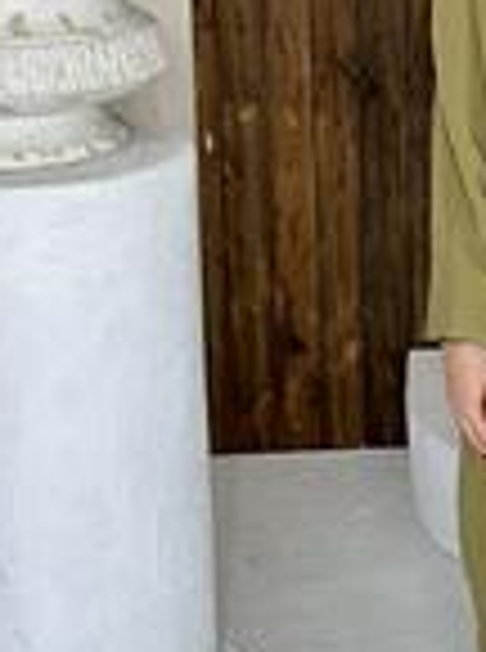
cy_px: 90
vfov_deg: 23.1
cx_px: 616
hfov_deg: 16.8
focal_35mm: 83
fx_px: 1561
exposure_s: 1/100
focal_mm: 2.69
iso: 32
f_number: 1.9
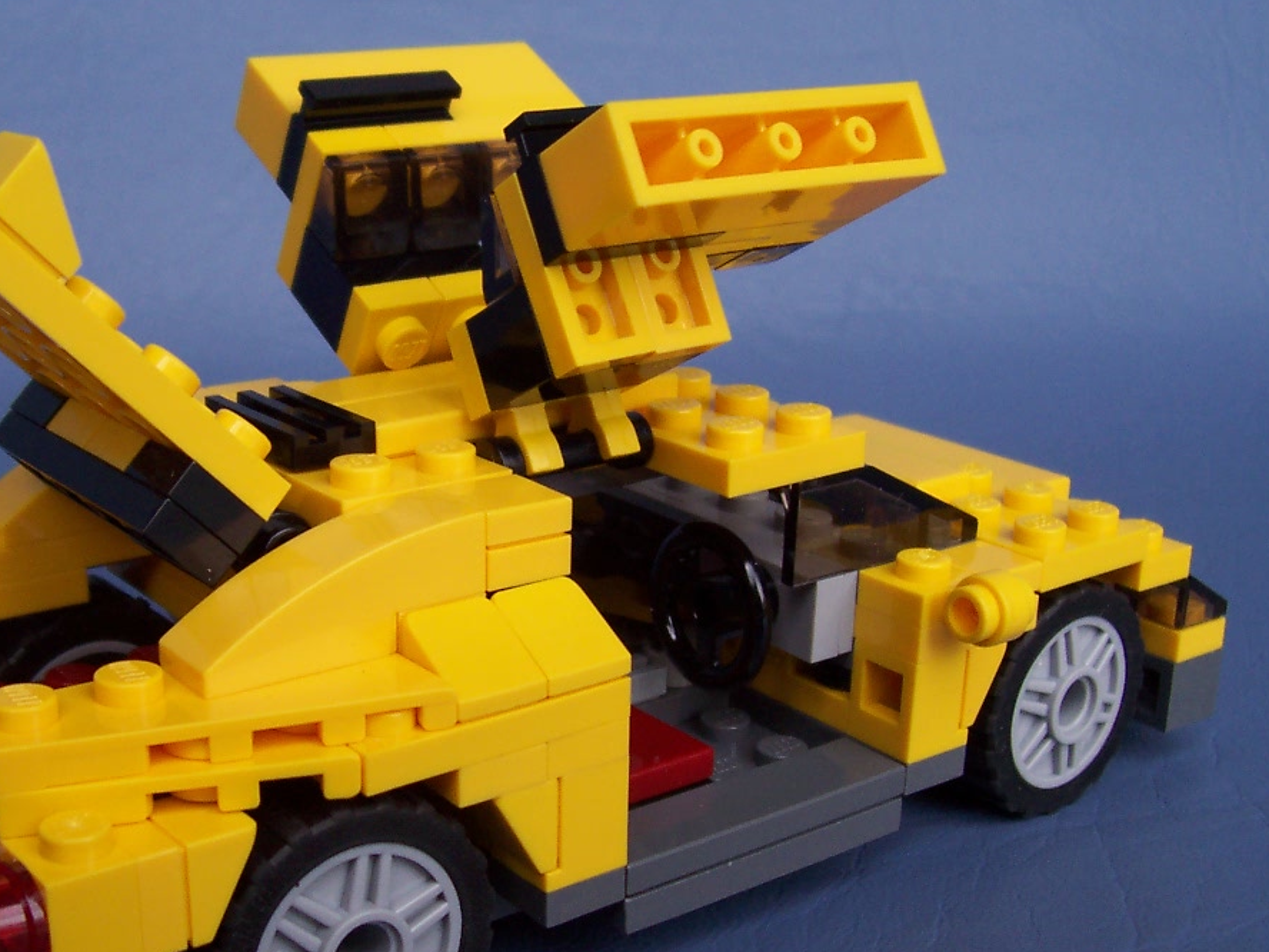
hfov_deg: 37.9
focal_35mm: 50
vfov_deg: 29.0
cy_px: 596
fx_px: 1833
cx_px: 453
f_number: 2.8
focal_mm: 5.6
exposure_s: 1/250
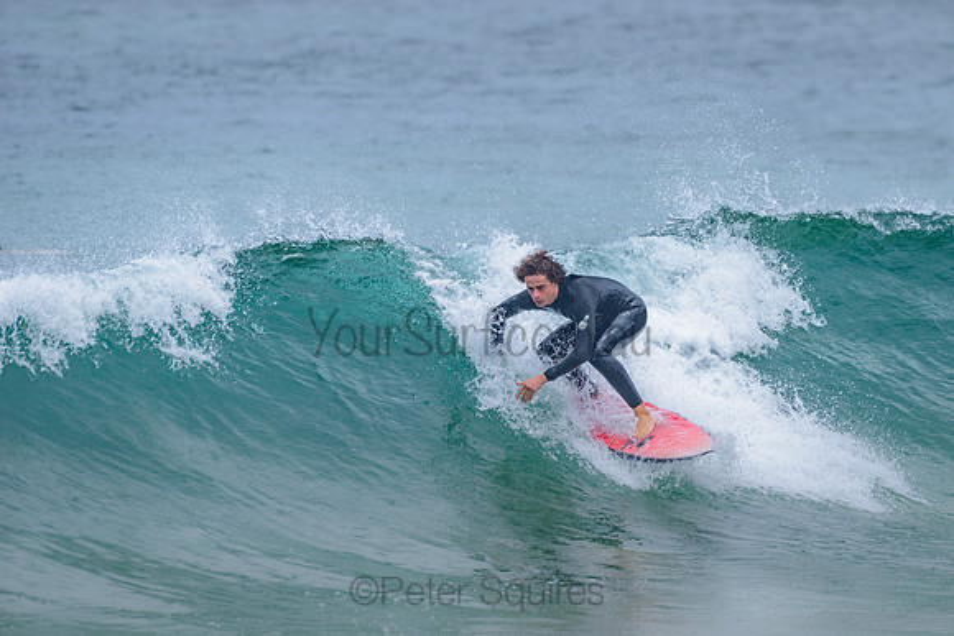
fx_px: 16240
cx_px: 585
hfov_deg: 3.4
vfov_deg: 2.2
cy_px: 338
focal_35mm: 613
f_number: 5.6
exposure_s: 1/2000
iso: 320
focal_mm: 500
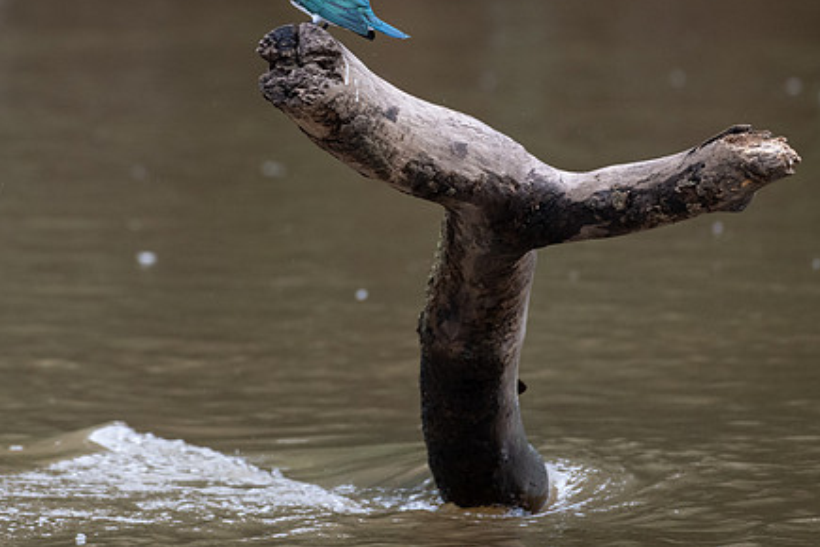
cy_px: 110
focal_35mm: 975
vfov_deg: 1.4
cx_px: 269
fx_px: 22207
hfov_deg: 2.1
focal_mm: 500
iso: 1250
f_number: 5.6
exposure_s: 1/800
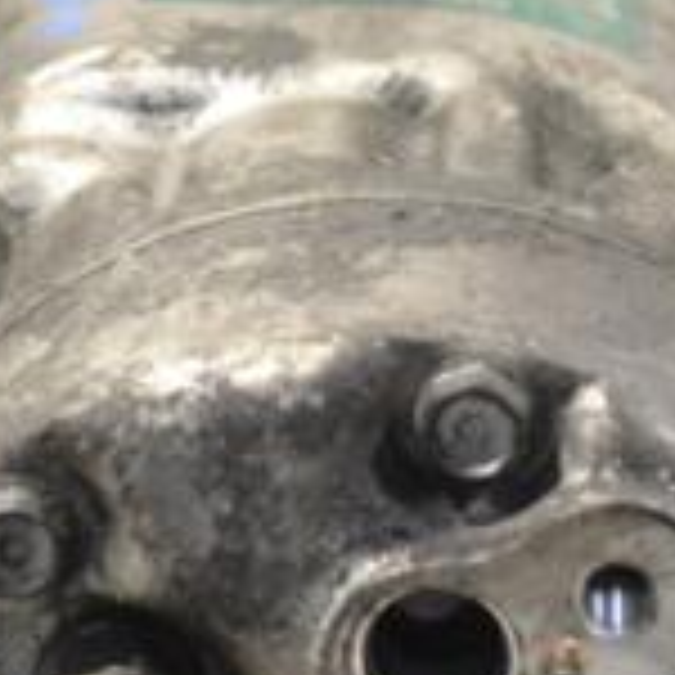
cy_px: 634
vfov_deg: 6.2
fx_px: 6170
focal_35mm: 280
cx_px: 351
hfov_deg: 6.3
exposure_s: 1/160
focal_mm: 55
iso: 3200
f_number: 6.3
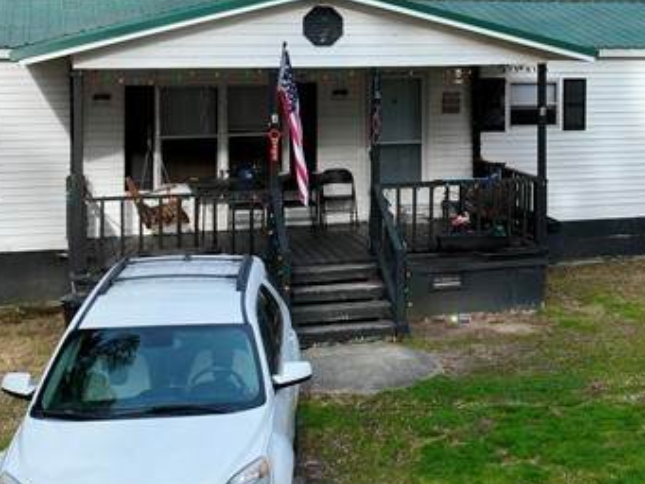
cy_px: 54
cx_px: 654
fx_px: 1342
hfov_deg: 25.6
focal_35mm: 72
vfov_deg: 20.1
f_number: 2.8
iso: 130
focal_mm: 12.29
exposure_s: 1/1000
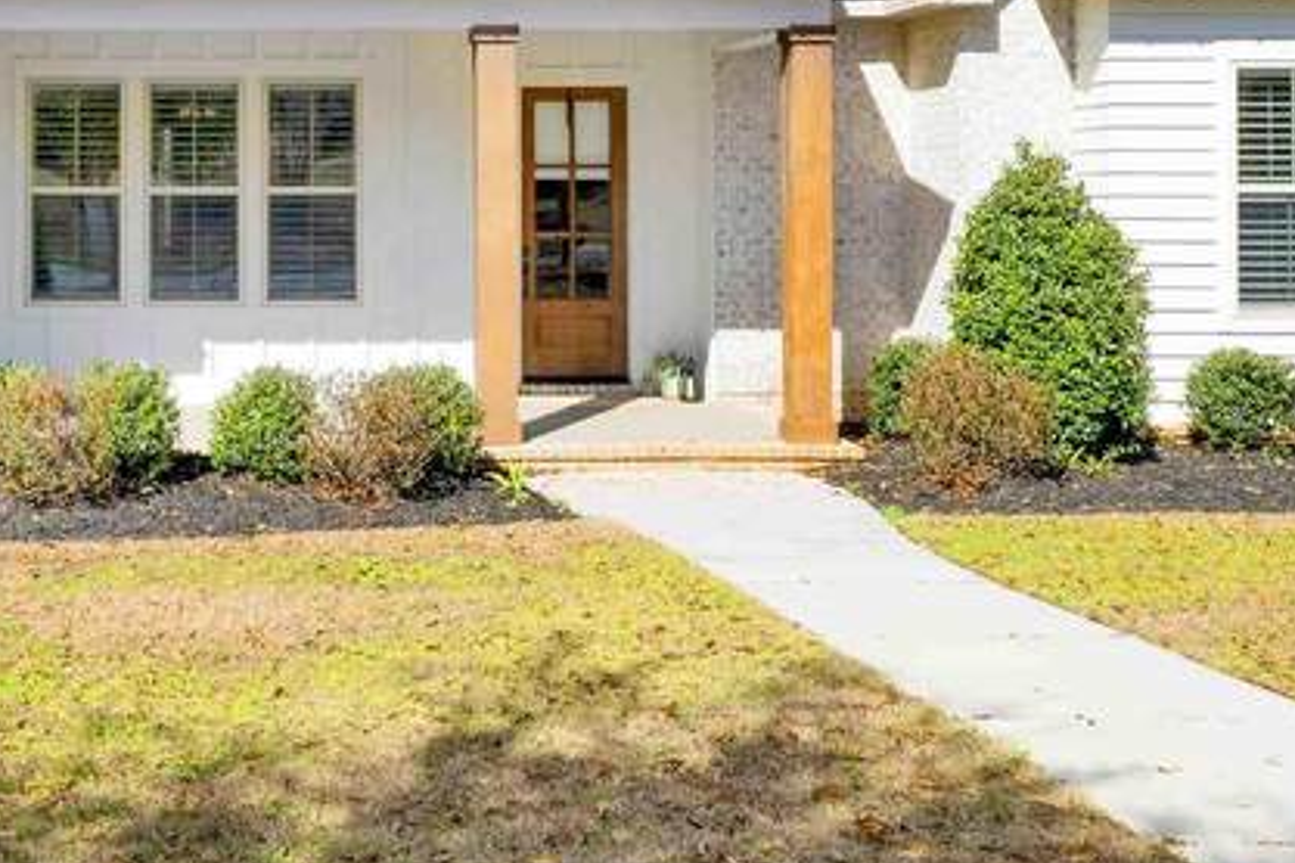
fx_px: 1710
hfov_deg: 39.9
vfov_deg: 27.8
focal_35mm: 48
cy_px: 191
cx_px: 264
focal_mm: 15.5
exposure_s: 1/640
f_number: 11
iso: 400
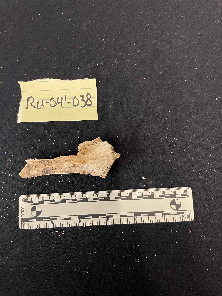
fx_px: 222
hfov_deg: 53.1
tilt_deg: -86.1
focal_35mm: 26
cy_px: 148
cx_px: 111
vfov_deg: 67.3
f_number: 1.6
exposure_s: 1/30
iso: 500
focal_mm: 4.2
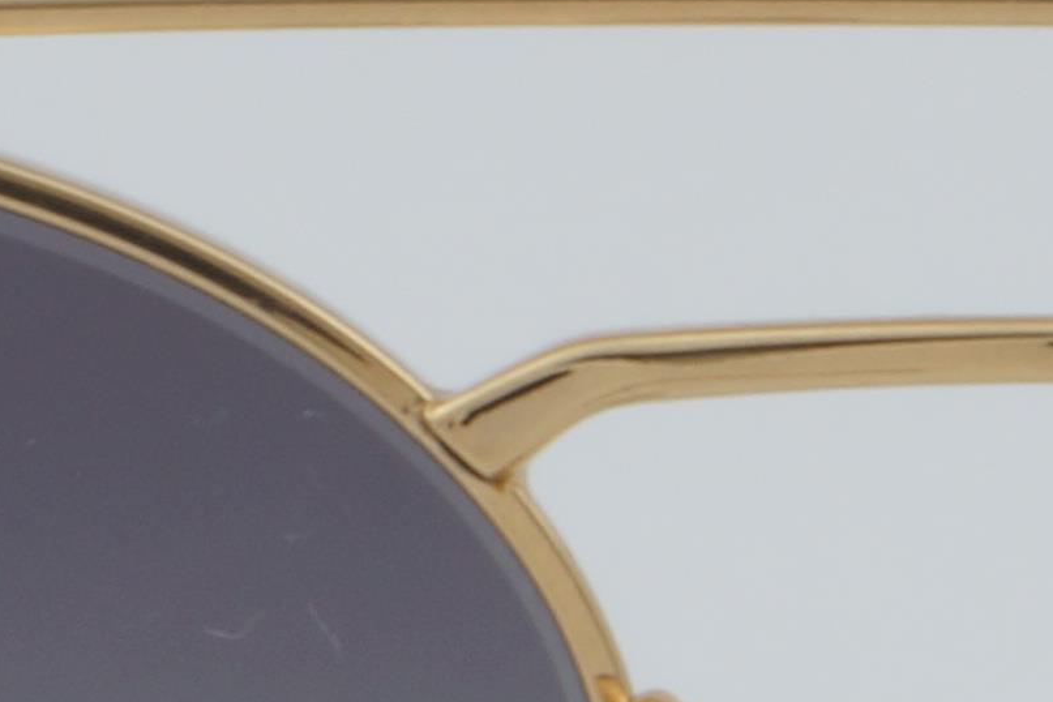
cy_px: 818
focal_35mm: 614
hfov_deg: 3.4
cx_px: 1110
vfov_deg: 2.2
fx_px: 17950
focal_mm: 55
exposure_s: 1/4
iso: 100
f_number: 32
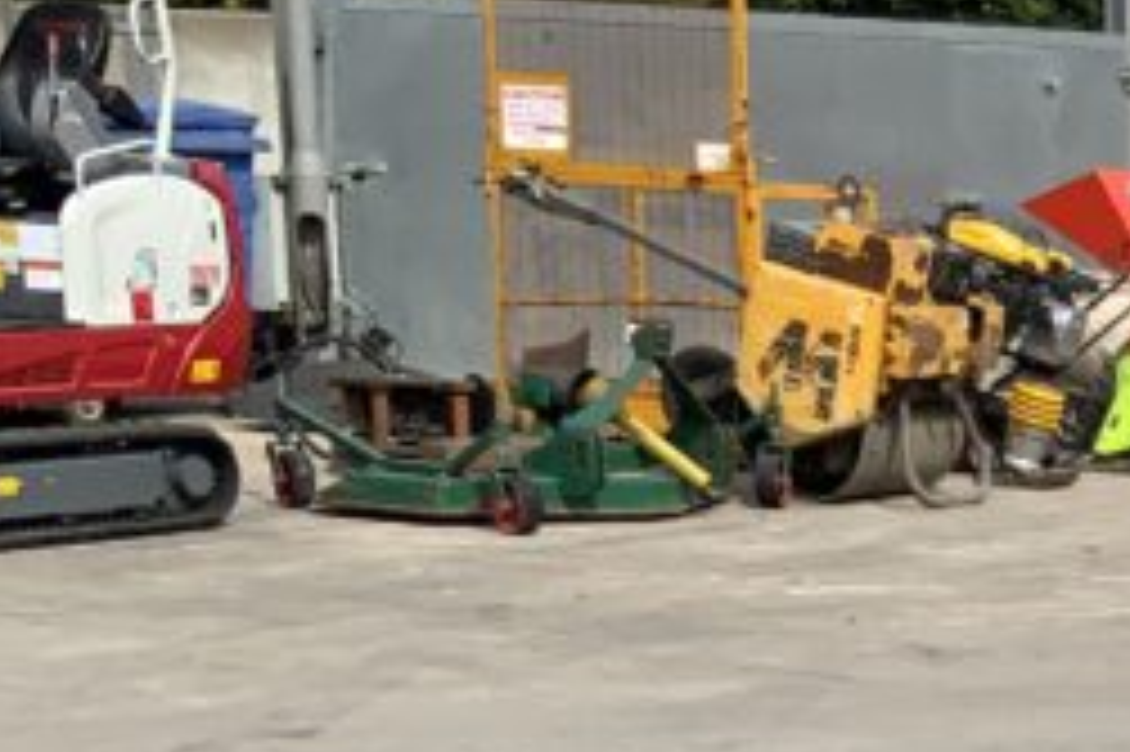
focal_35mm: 123
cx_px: 1936
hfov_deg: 14.8
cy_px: 1171
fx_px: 3858
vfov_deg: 10.7
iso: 16
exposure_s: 1/1786
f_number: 1.8
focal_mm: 3
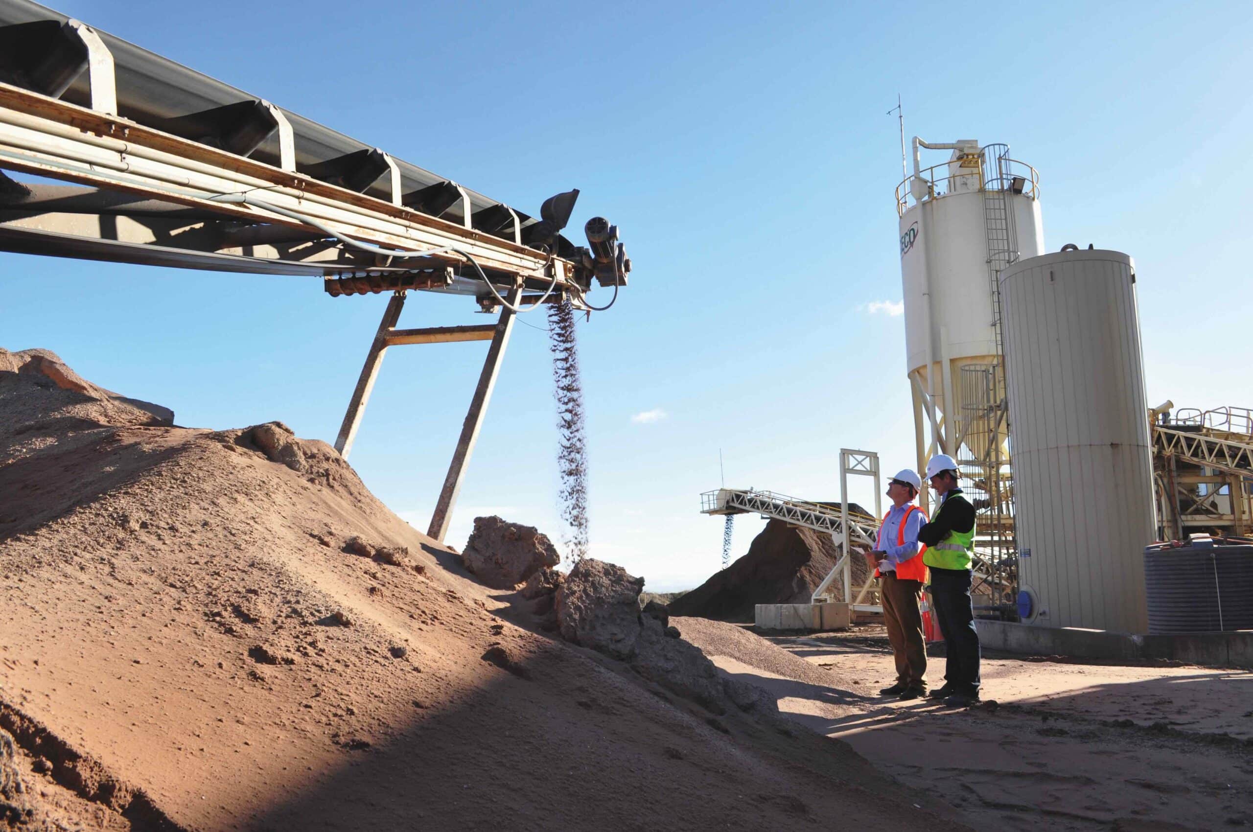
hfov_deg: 67.4
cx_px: 626
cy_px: 416
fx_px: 939
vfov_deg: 47.8
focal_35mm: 27
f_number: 11
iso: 400
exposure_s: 1/500
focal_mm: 18
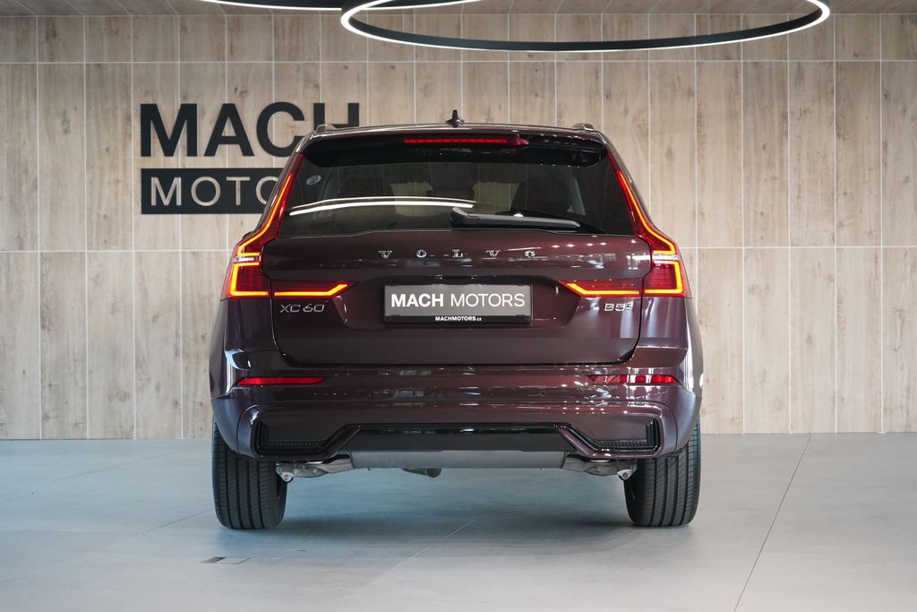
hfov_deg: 29.7
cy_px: 306
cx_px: 458
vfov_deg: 20.0
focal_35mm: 68
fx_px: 1732
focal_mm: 68
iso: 5000
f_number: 5.6
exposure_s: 1/160
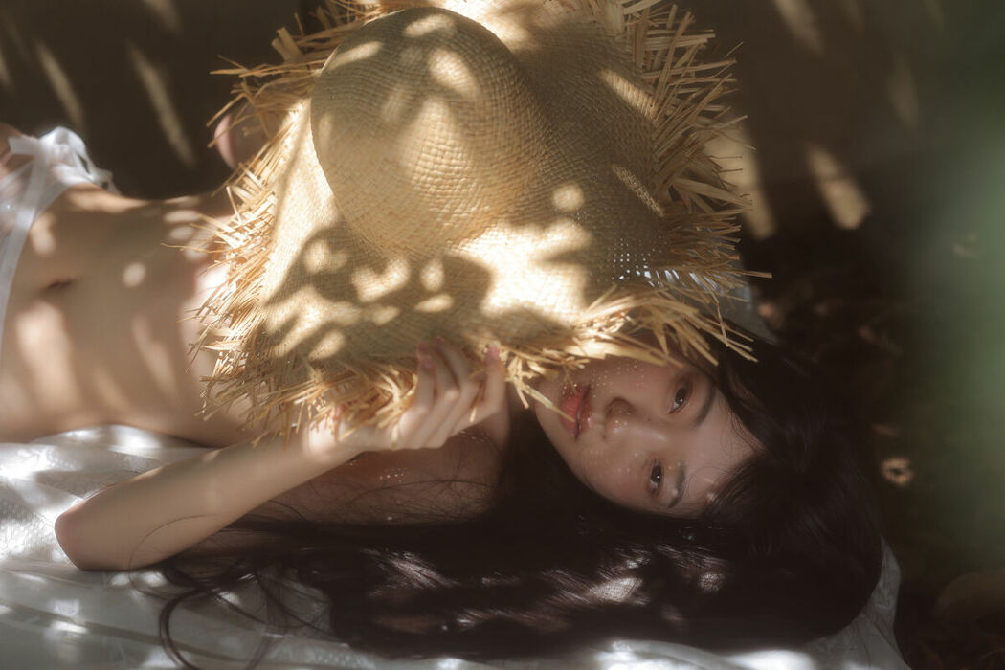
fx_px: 2373
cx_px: 502
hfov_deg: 23.9
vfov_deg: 16.1
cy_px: 335
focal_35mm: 85
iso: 100
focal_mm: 85
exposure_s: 1/640
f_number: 2.8
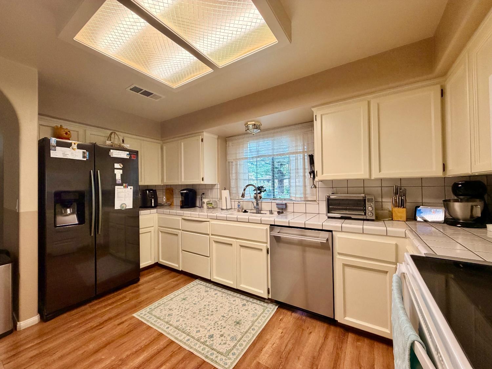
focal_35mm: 14
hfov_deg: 102.1
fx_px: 199
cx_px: 246
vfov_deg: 85.7
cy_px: 184
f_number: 2.2
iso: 250
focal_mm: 2.22
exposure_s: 1/120
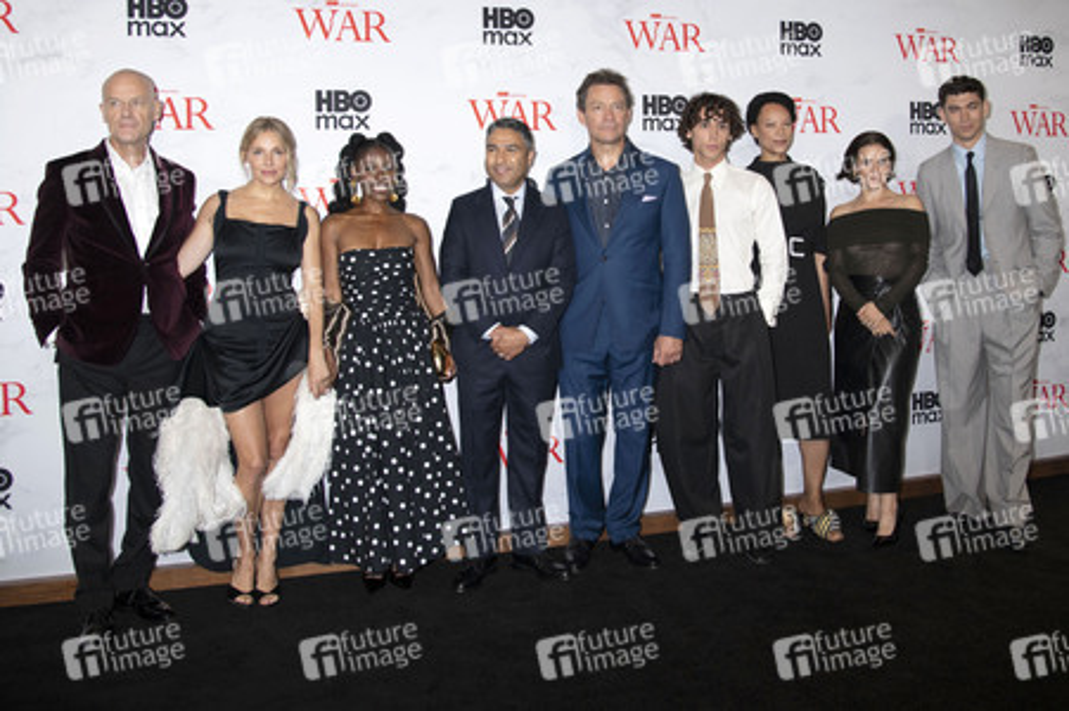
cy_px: 356
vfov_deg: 53.1
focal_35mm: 24
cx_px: 534
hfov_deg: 73.8
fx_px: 712
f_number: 4.5
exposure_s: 1/200
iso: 640
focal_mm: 24
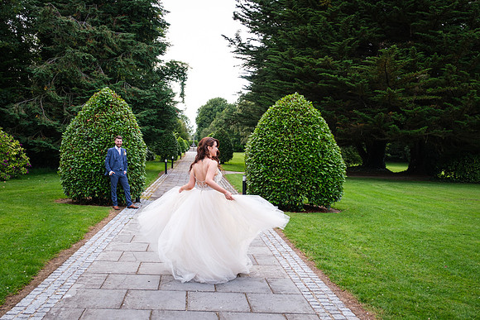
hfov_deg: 54.8
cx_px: 198
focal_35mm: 35
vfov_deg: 38.4
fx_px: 460
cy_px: 163
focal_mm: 19.4
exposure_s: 1/250
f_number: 3.2
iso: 320
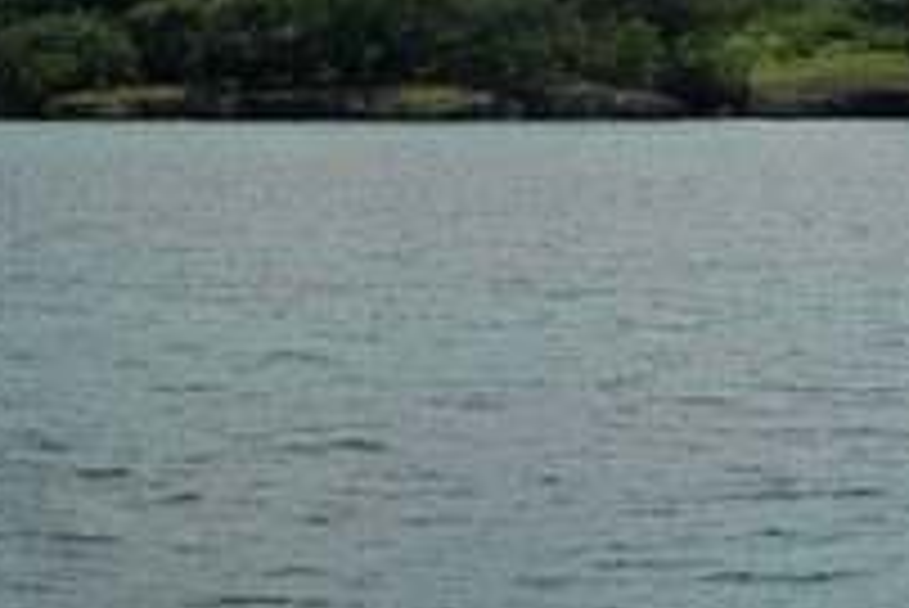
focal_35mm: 156
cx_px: 936
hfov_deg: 13.0
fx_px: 3942
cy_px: 9
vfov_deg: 8.8
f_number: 9.5
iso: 100
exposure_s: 1/350
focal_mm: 28
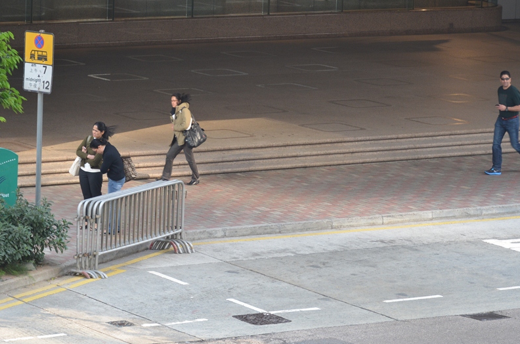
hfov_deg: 10.1
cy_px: 125
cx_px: 328
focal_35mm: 204
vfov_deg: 6.7
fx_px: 2934
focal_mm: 105
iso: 450
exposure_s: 1/60
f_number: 5.3
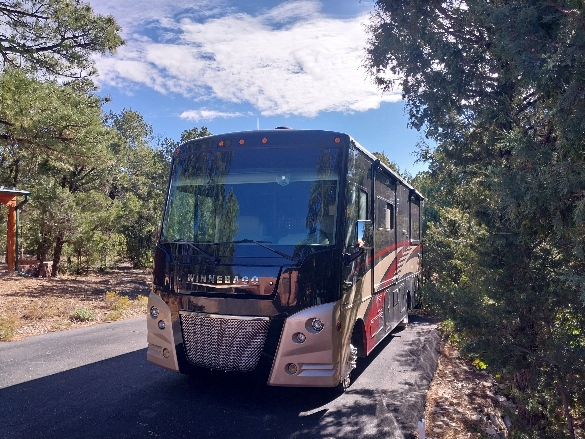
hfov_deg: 67.3
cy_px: 220
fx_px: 439
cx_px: 292
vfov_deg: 53.1
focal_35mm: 26
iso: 20
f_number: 1.8
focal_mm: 4
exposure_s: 1/321
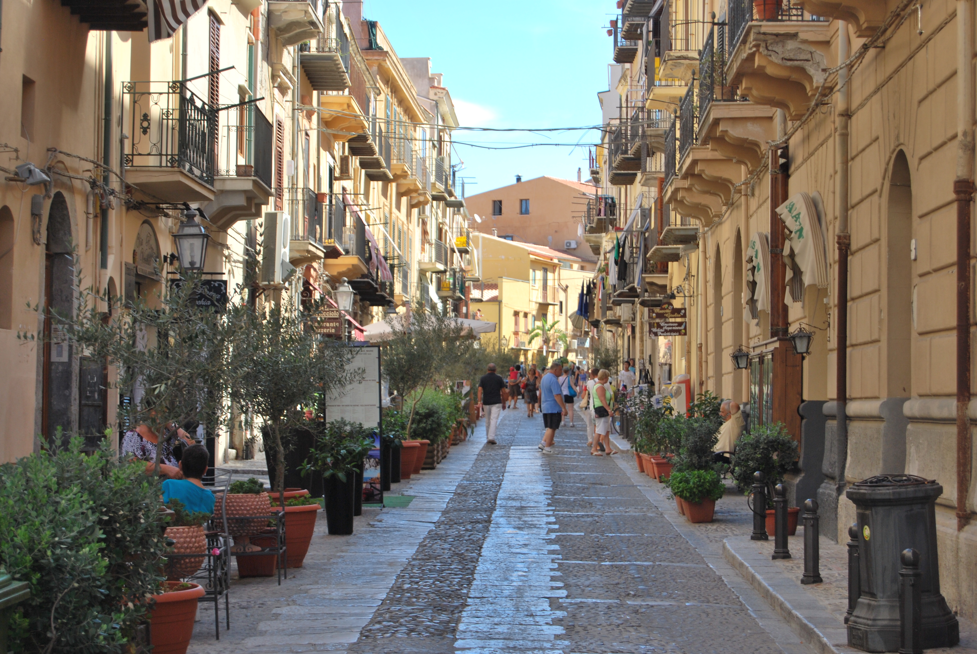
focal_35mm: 82
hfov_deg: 24.6
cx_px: 488
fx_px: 2242
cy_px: 327
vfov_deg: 16.6
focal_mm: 55
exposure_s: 1/200
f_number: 6.3
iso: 100
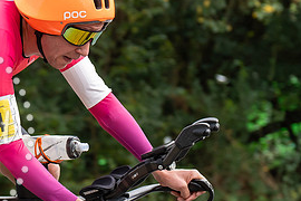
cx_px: 14
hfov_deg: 6.0
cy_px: 140
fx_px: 2884
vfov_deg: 4.0
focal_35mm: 345
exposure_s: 1/1000
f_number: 4
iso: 400
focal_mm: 88
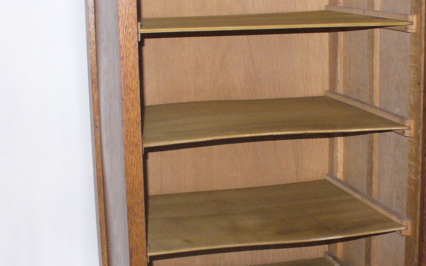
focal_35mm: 70
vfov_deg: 18.6
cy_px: 160
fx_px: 813
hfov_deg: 29.3
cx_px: 238
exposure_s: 1/30
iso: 250
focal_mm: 6.1
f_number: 2.8
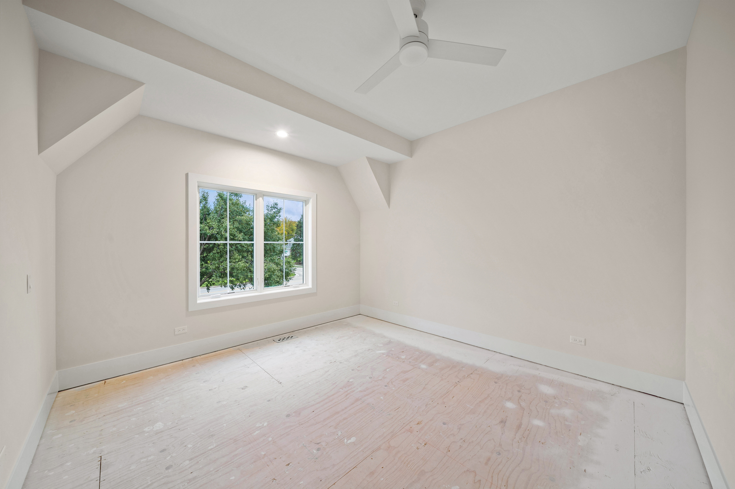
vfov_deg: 85.4
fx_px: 265
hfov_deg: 108.4
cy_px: 244
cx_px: 368
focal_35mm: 13
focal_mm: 13
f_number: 8
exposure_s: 1/8
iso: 400
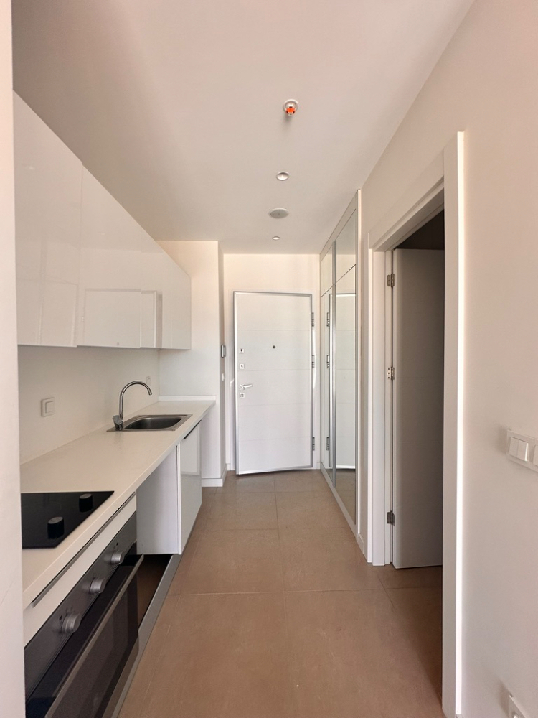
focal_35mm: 14
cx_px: 269
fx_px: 290
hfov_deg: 85.7
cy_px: 359
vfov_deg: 102.1
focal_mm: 2.22
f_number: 2.2
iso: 80
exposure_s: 1/99
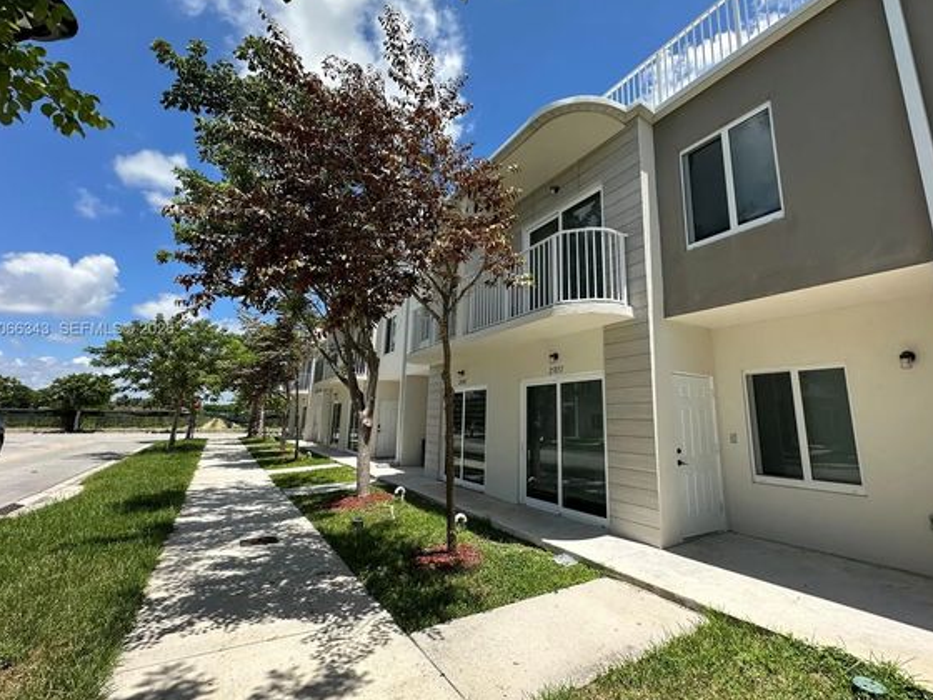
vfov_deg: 78.0
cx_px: 500
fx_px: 431
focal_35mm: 16
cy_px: 330
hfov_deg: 94.3
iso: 40
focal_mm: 2.22
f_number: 2.2
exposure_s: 1/1082
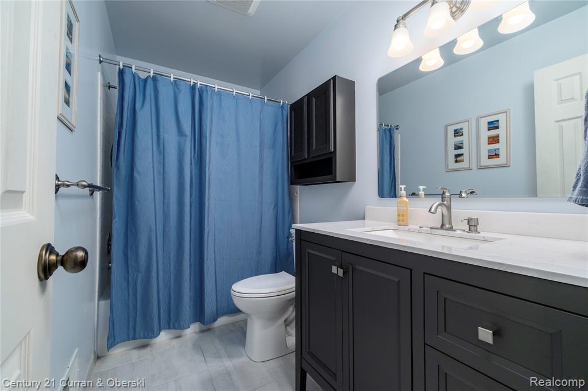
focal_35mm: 15
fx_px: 245
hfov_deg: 100.4
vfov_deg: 77.3
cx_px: 294
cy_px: 196
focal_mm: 10
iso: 800
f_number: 6.4
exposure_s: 1/250
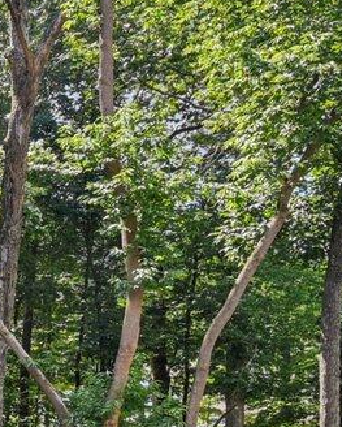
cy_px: 330
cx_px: -766
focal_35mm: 82
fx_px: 1036
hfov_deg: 10.4
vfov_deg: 23.0
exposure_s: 1/80
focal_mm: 14
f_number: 8
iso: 100
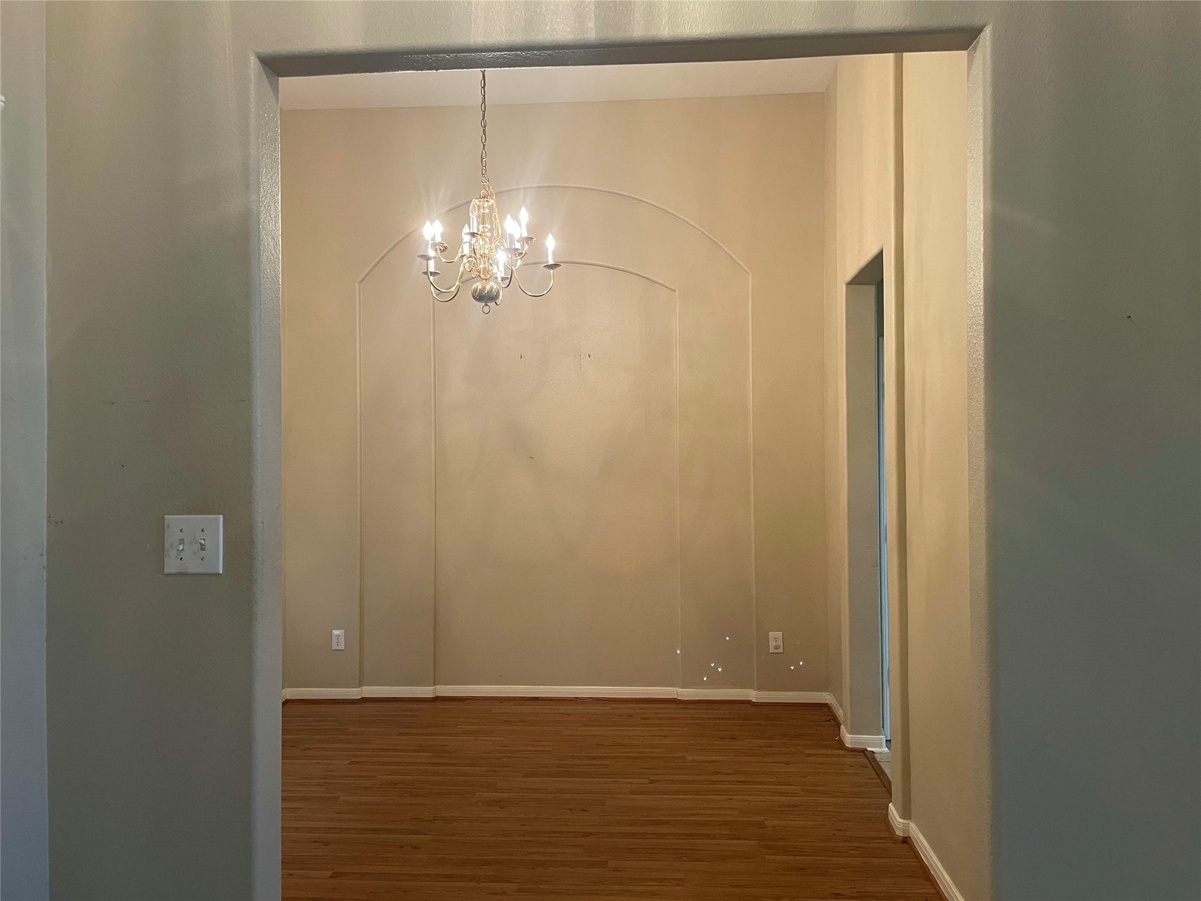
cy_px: 450
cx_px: 600
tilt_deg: +1.1
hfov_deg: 67.3
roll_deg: +0.7
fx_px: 902
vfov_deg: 53.1
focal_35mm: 26
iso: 200
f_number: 1.6
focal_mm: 4.2
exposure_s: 1/60
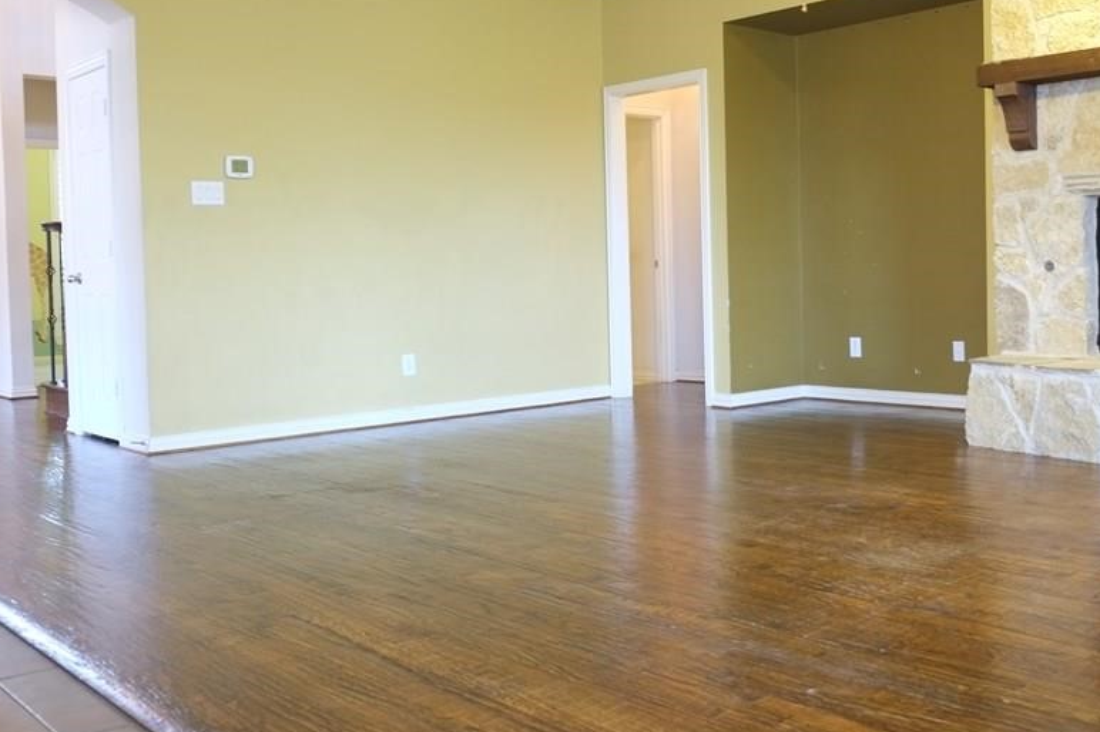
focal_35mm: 38
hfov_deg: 50.4
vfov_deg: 34.9
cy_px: 300
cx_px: 660
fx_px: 1161
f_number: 2.8
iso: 200
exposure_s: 1/7
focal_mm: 18
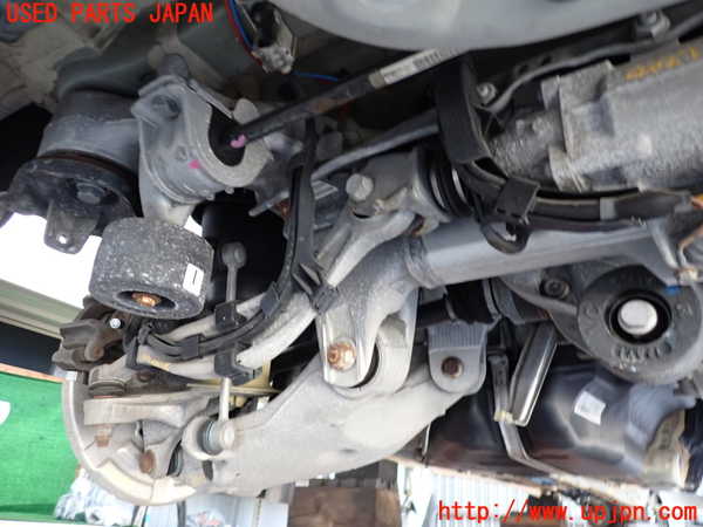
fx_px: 508
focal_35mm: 25
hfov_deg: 69.4
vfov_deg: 54.9
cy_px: 264
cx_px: 352
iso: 200
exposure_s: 1/30
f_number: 2
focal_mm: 4.5
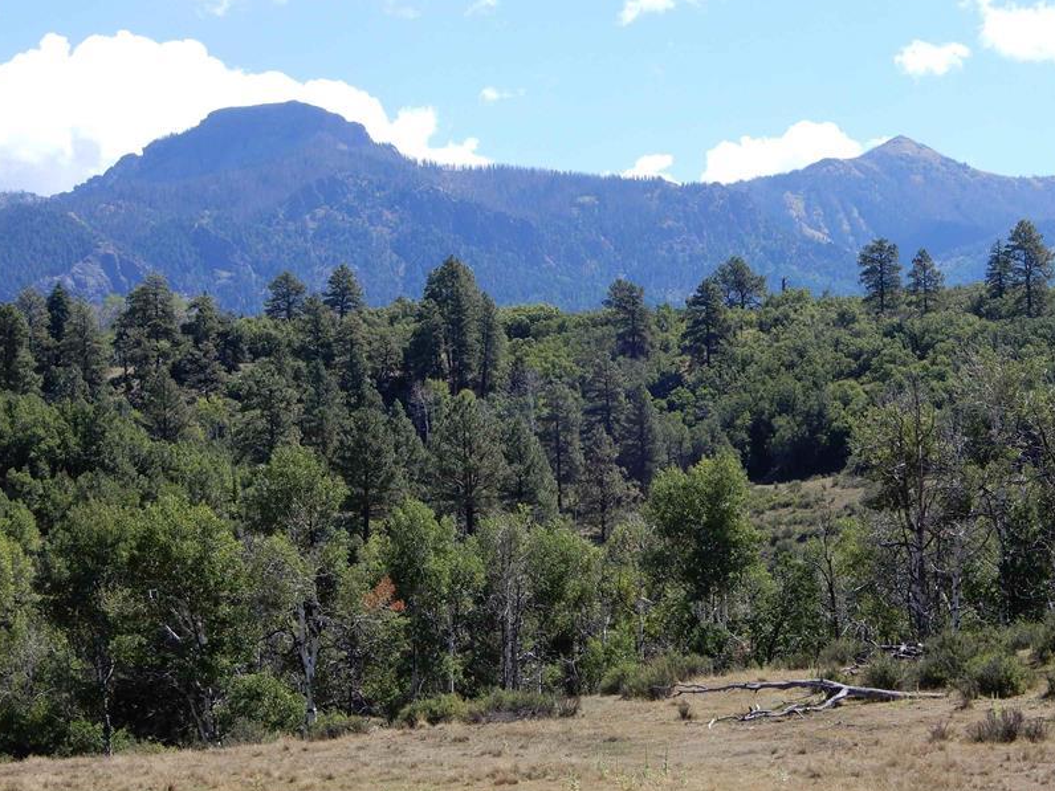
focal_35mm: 99
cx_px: 644
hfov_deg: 19.8
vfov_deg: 14.9
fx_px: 3017
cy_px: 403
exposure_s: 1/400
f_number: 4.5
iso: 80
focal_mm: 13.7
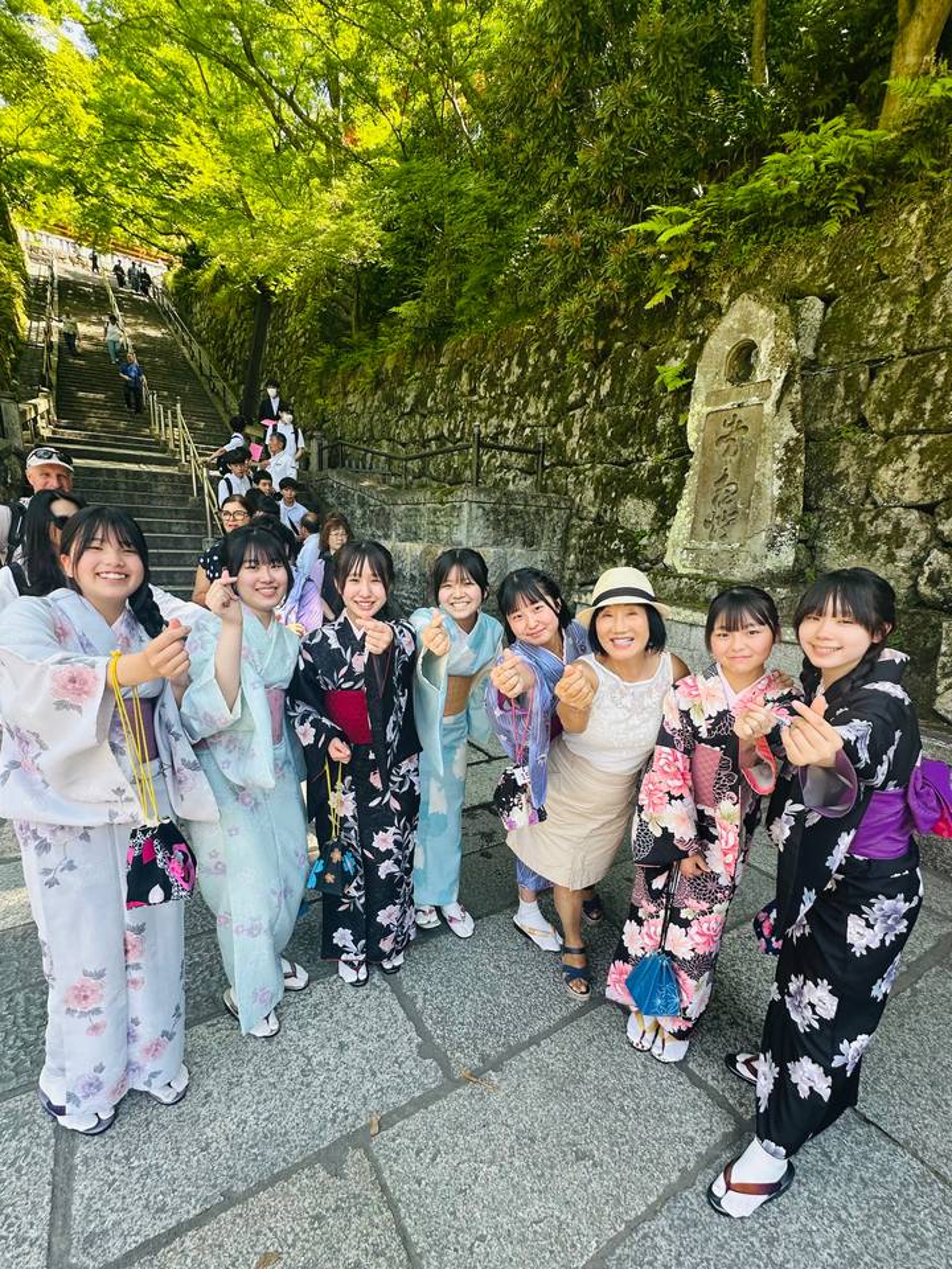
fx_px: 513
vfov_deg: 102.1
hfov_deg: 85.7
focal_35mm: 14
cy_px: 634
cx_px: 476
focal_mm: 2.22
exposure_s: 1/103
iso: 40
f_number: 2.2
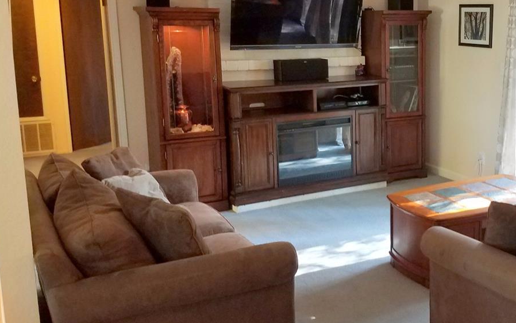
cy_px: 107
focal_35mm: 46
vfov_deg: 27.8
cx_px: 425
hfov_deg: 41.3
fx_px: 647
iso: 160
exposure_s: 1/24
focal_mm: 4.2
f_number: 1.7
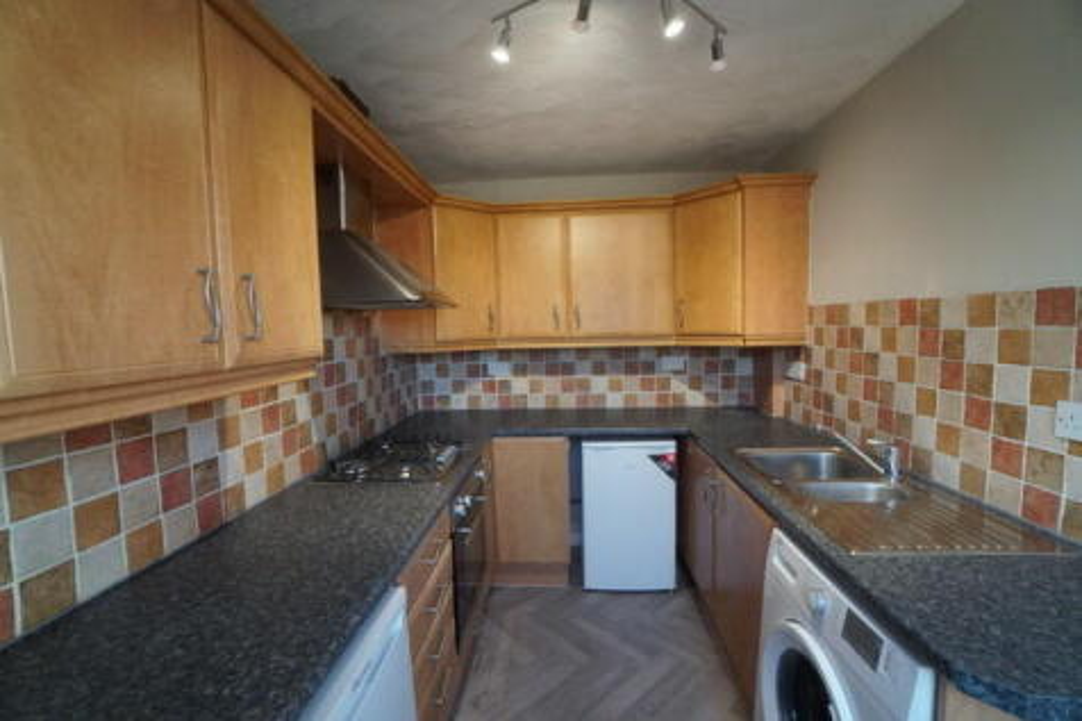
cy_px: 360
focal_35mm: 15
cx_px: 541
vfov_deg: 77.3
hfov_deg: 100.4
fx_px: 451
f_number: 4
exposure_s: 1/160
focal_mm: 10
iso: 1250
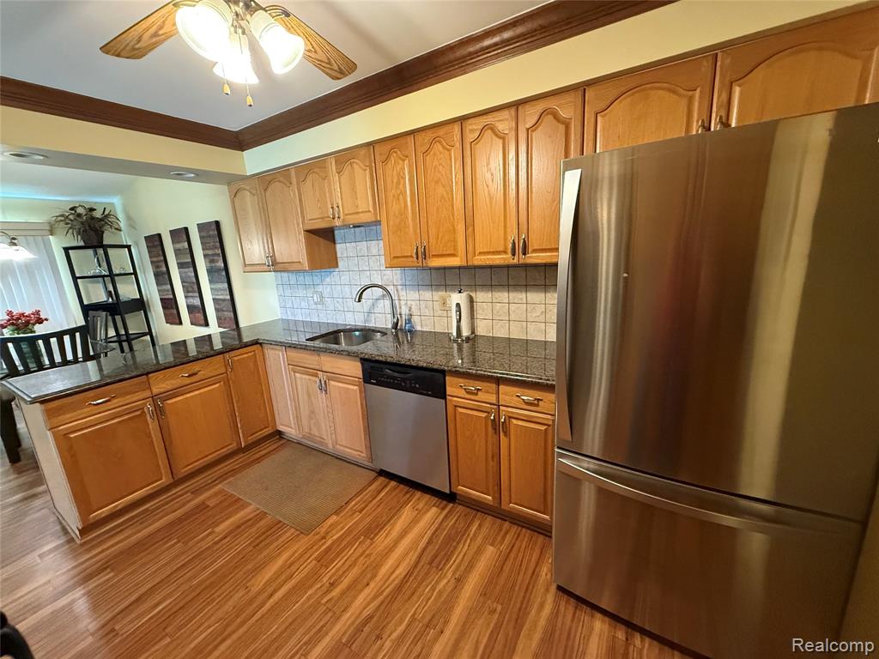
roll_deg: +3.6
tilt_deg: -11.7
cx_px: 440
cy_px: 330
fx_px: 356
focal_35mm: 14
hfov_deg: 102.1
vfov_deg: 85.7
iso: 640
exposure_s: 1/60
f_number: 2.2
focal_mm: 2.22
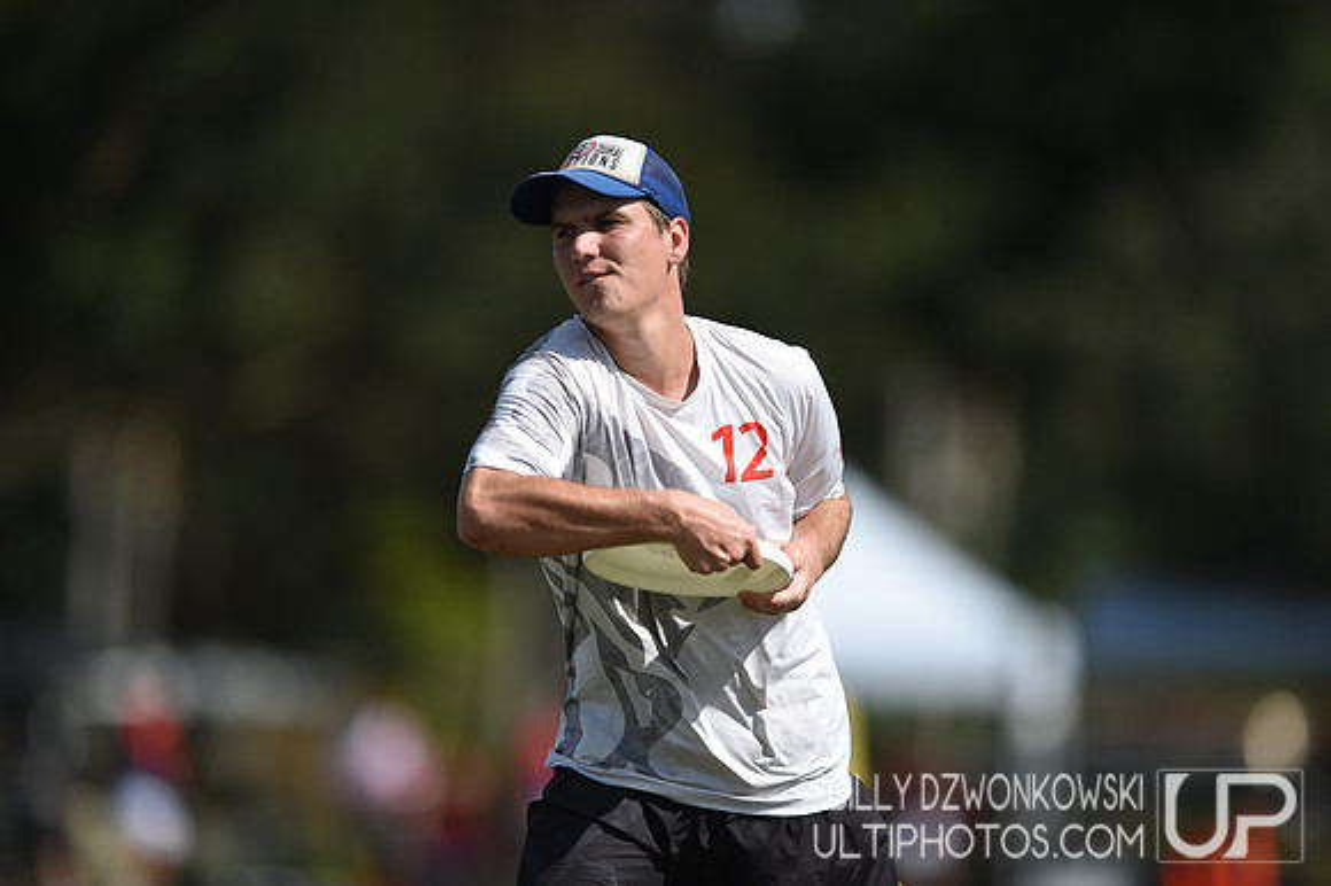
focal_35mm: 400
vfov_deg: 3.4
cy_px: 443
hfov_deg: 5.2
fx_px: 14780
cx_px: 666
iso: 200
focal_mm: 400
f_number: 2.8
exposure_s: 1/6400
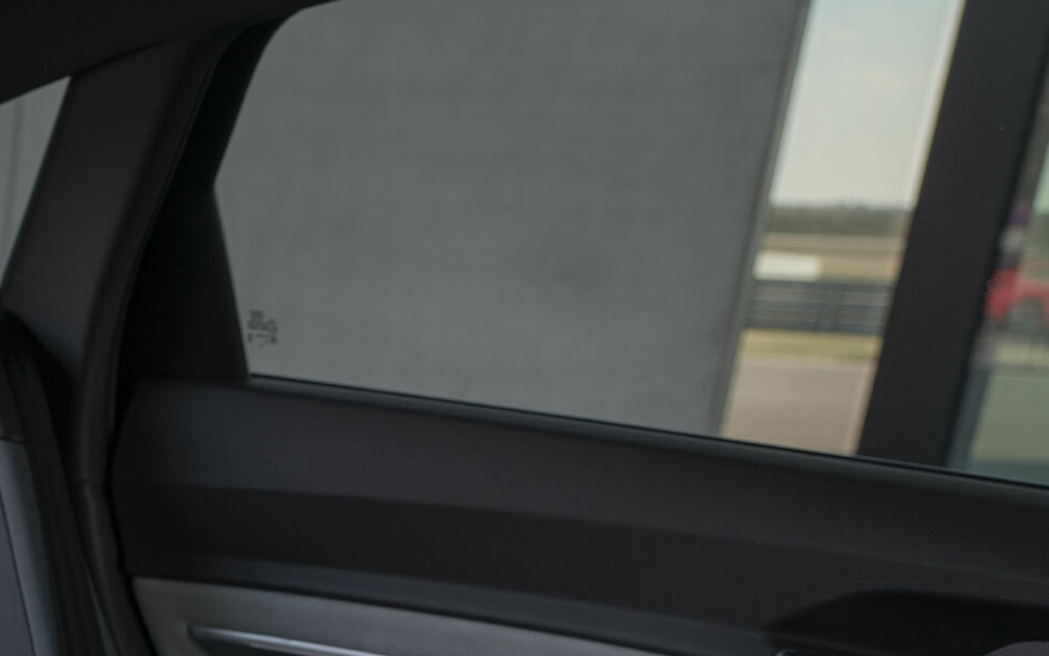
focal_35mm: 73
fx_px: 2087
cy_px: 882
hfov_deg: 23.4
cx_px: -464
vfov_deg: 16.7
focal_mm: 24
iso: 125
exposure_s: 1/60
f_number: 4.5
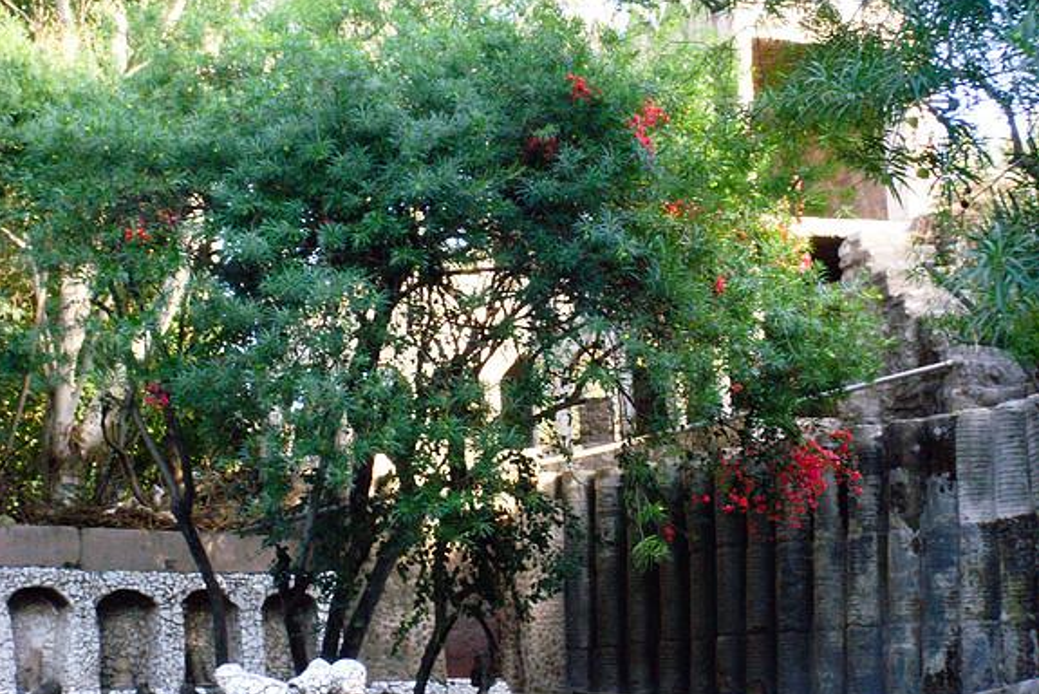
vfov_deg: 12.7
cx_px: 519
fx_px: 3118
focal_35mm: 108
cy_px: 357
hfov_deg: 18.9
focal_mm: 17.1
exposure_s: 1/90
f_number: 5.2
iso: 320
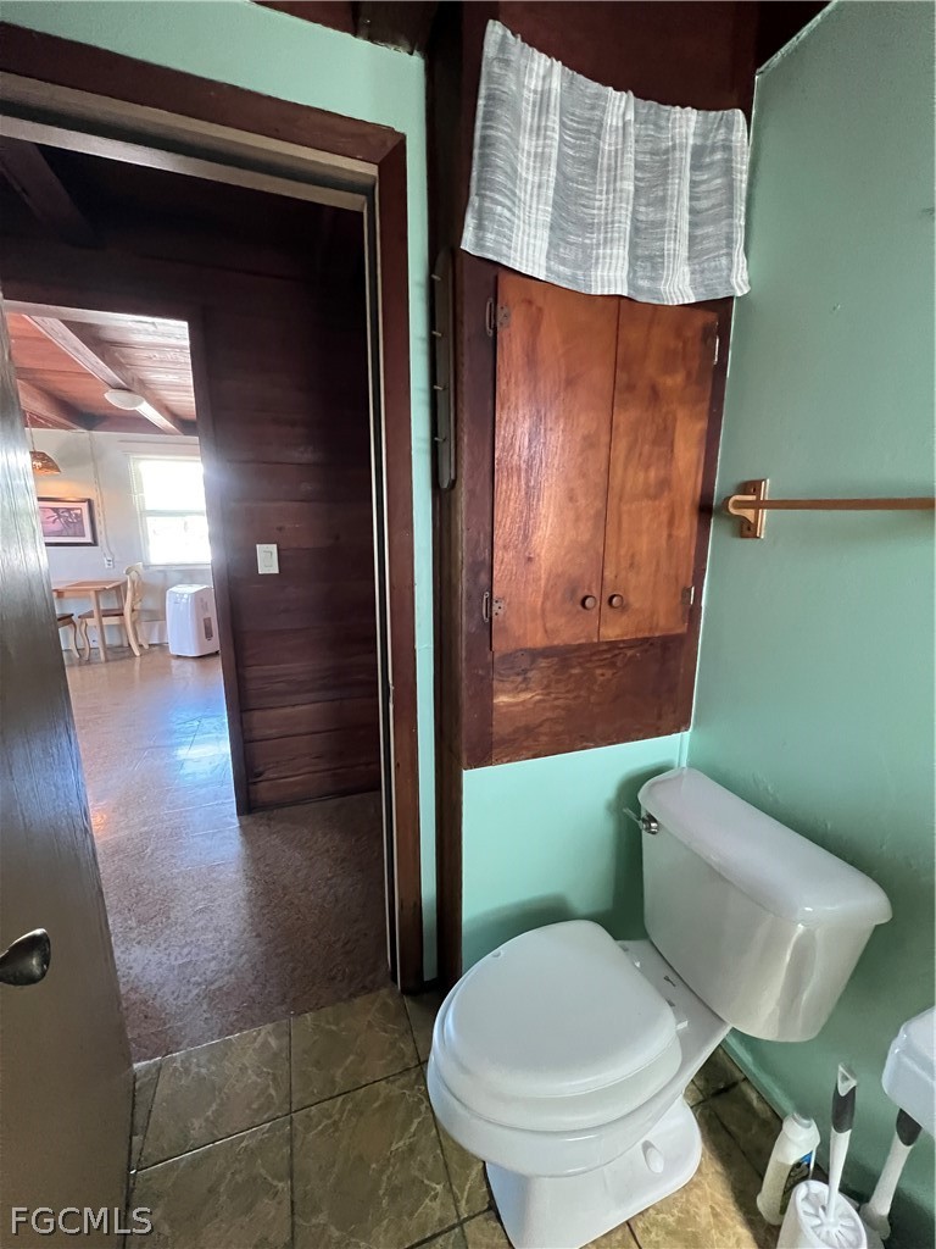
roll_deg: -0.2
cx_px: 468
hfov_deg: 89.9
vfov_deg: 106.2
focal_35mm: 13
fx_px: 469
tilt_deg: -11.2
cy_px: 624
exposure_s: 1/60
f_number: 1.8
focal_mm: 1.57
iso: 1000
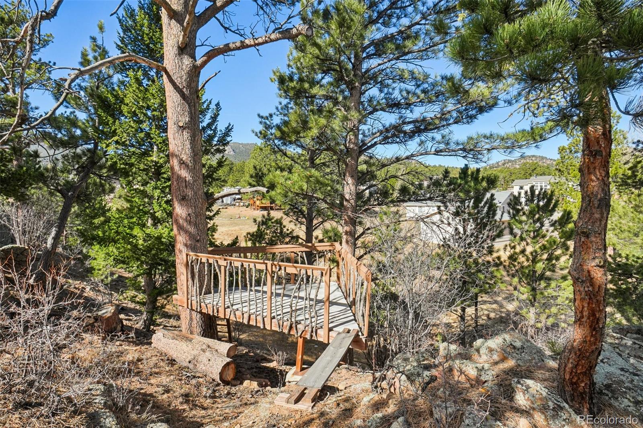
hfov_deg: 90.0
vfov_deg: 67.4
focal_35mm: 18
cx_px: 322
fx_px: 321
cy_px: 214
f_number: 8
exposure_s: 1/800
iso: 400
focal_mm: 12
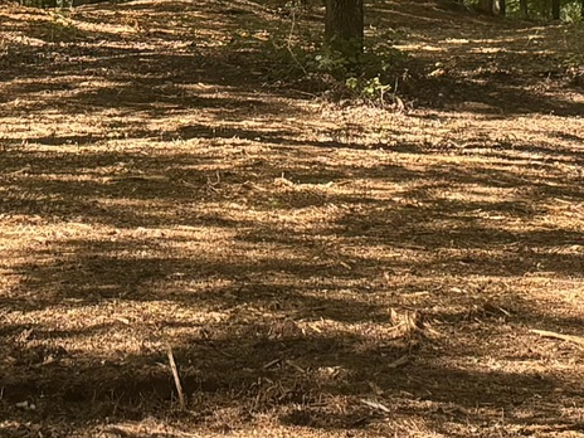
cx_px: 145
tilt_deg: -0.7
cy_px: -215
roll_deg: +0.5
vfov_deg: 8.4
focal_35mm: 172
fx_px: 2902
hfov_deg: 11.5
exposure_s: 1/597
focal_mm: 5.96
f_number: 1.6
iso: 50
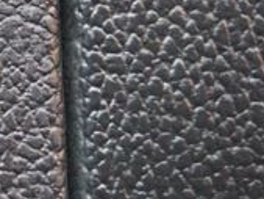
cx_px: -212
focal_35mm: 191
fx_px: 1456
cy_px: -36
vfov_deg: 7.7
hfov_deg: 9.8
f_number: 5.6
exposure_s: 1/60
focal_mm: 35
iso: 3200
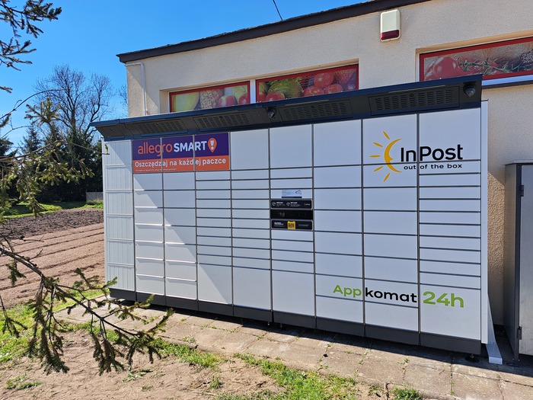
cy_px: 200
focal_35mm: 24
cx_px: 266
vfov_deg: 56.8
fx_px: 370
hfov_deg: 71.6
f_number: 1.8
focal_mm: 5.23
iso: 50
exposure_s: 1/892
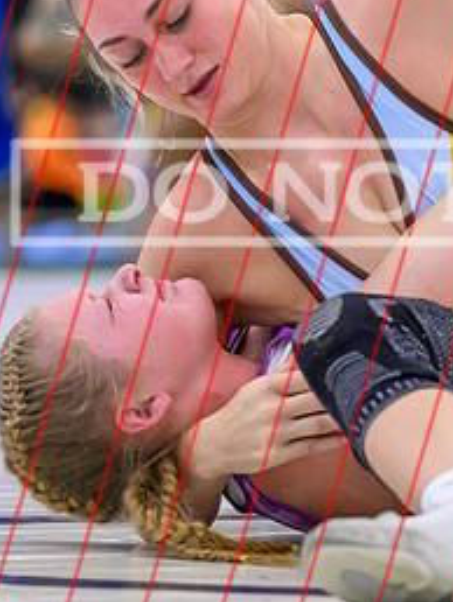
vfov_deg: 4.0
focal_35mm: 497
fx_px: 8658
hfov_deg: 3.0
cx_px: 232
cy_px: 293
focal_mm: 175
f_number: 2.8
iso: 6400
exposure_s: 1/640
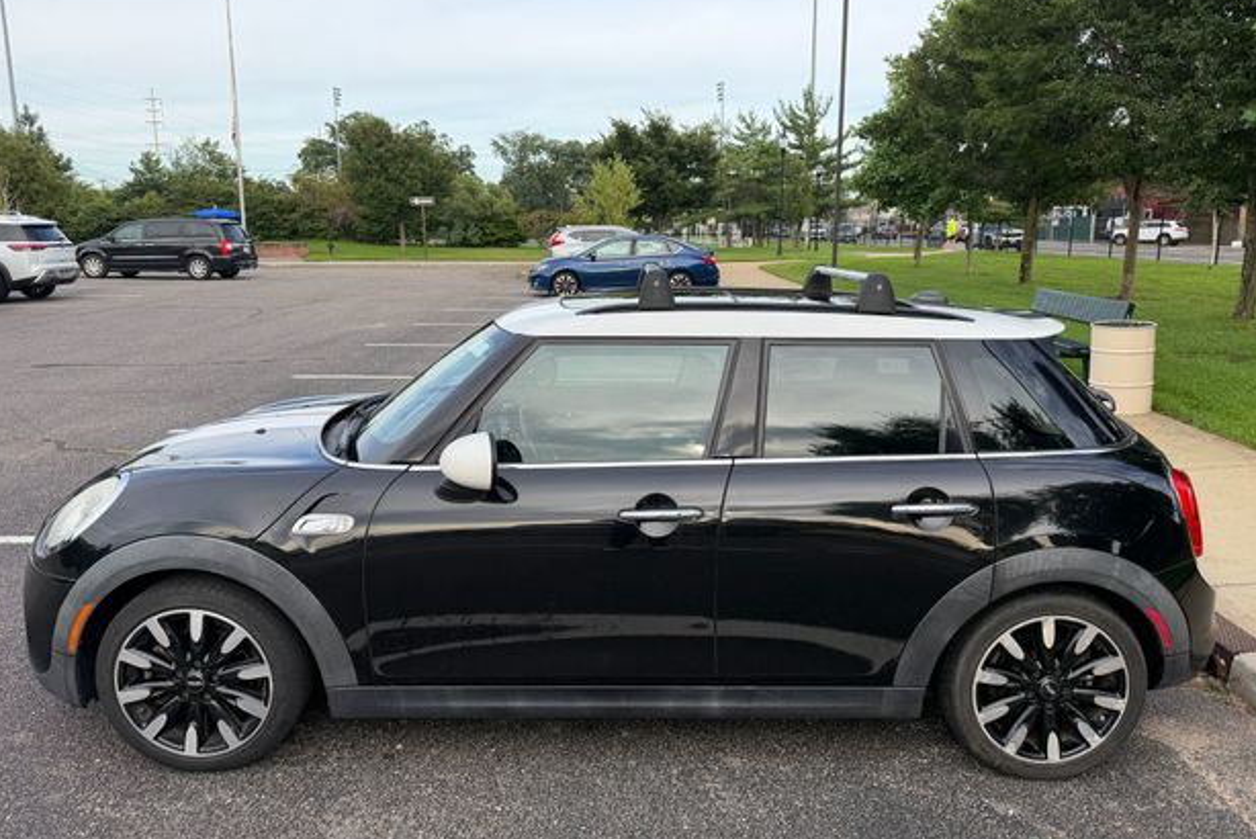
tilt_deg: -10.1
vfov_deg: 49.6
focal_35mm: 26
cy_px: 395
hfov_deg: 69.4
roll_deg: +0.1
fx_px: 907
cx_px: 636
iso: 80
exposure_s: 1/1292
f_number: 1.78
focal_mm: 6.76
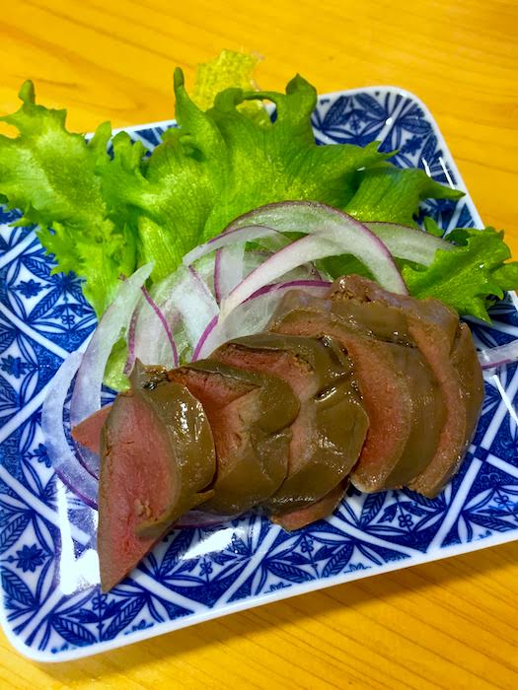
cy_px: 345
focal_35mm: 29
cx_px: 259
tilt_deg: -64.1
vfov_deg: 61.7
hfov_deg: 48.2
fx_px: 579
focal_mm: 4.15
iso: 40
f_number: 2.2
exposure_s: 1/30
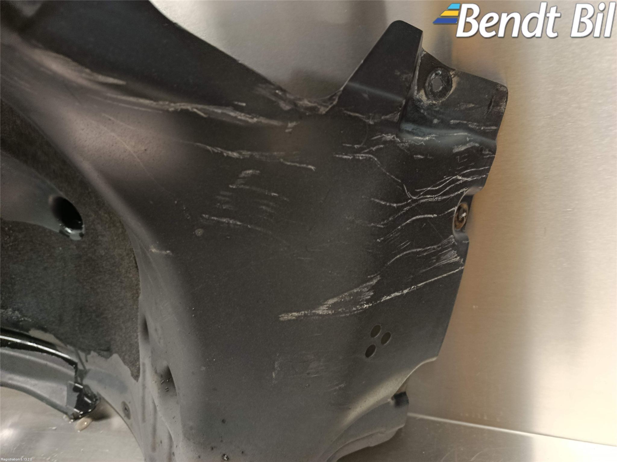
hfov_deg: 71.6
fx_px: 428
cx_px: 308
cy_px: 231
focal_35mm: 24
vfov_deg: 56.8
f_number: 1.7
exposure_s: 1/25
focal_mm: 5.24
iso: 1080
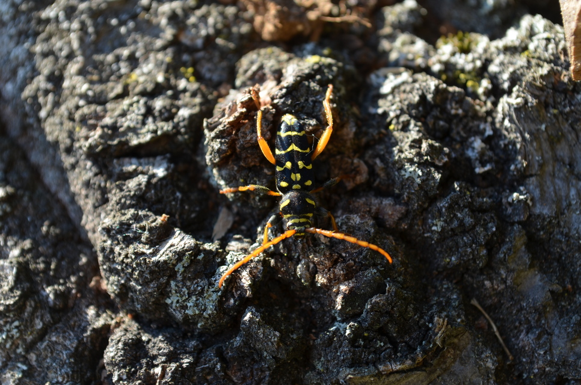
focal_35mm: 82
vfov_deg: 16.5
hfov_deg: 24.7
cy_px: 192
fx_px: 1329
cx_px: 290
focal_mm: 55
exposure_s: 1/60
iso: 125
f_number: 8
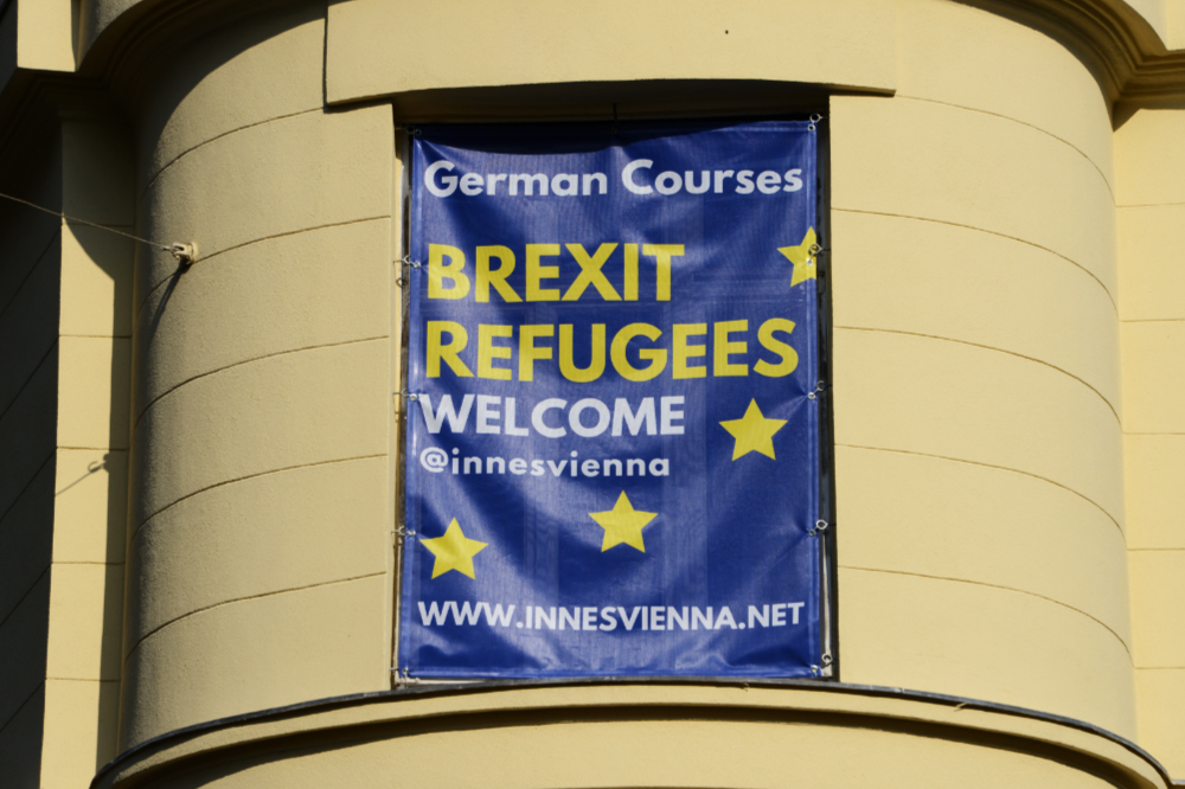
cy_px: 394
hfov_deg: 15.2
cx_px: 592
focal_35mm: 135
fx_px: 4442
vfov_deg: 10.2
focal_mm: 135
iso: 250
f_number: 8
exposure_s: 1/1000
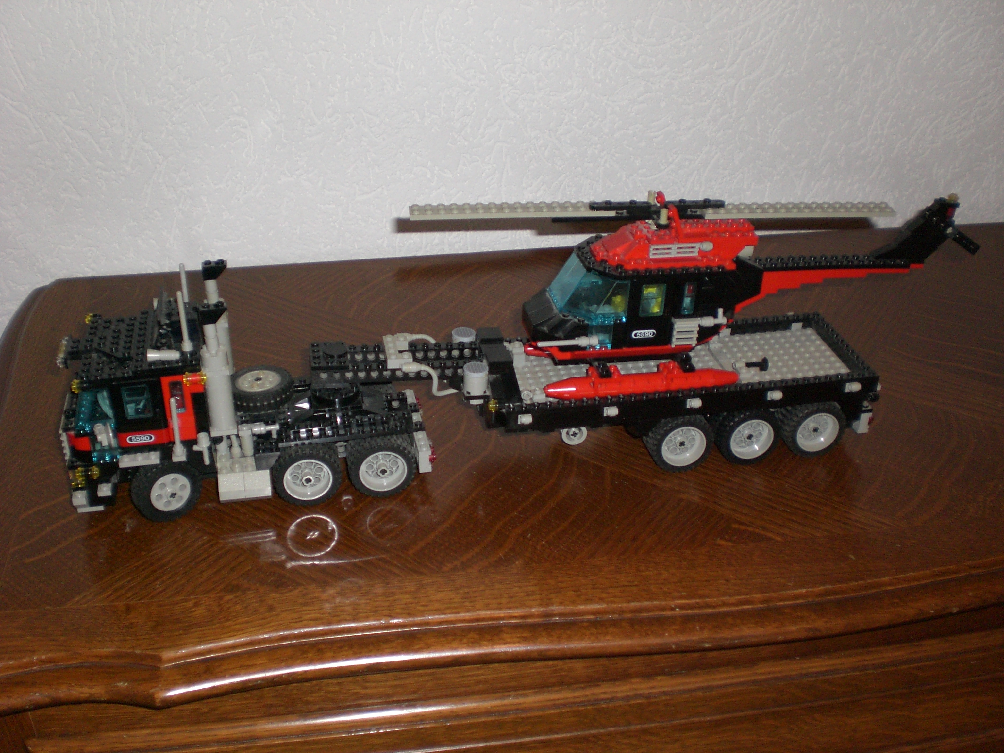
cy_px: 376
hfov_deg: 49.0
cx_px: 502
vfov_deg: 37.7
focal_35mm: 38
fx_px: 1102
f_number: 3.1
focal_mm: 6.3
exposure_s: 1/60
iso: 200
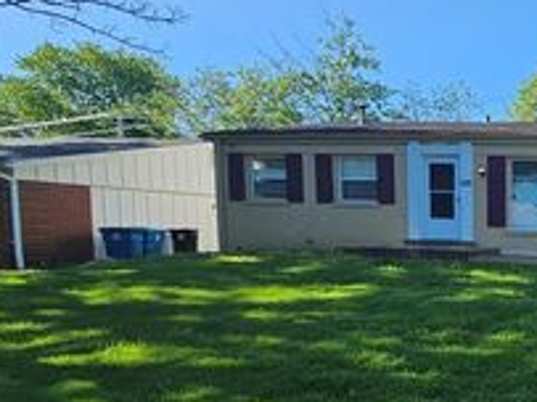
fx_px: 496
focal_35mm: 32
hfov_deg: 40.1
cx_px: 645
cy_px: 271
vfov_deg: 43.4
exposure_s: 1/1000
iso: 50
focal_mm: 2.2
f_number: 2.2
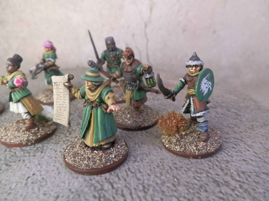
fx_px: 218
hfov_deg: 63.4
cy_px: 100
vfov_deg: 49.7
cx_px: 134
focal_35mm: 28
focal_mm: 5
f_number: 3.1
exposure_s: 1/80
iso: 400
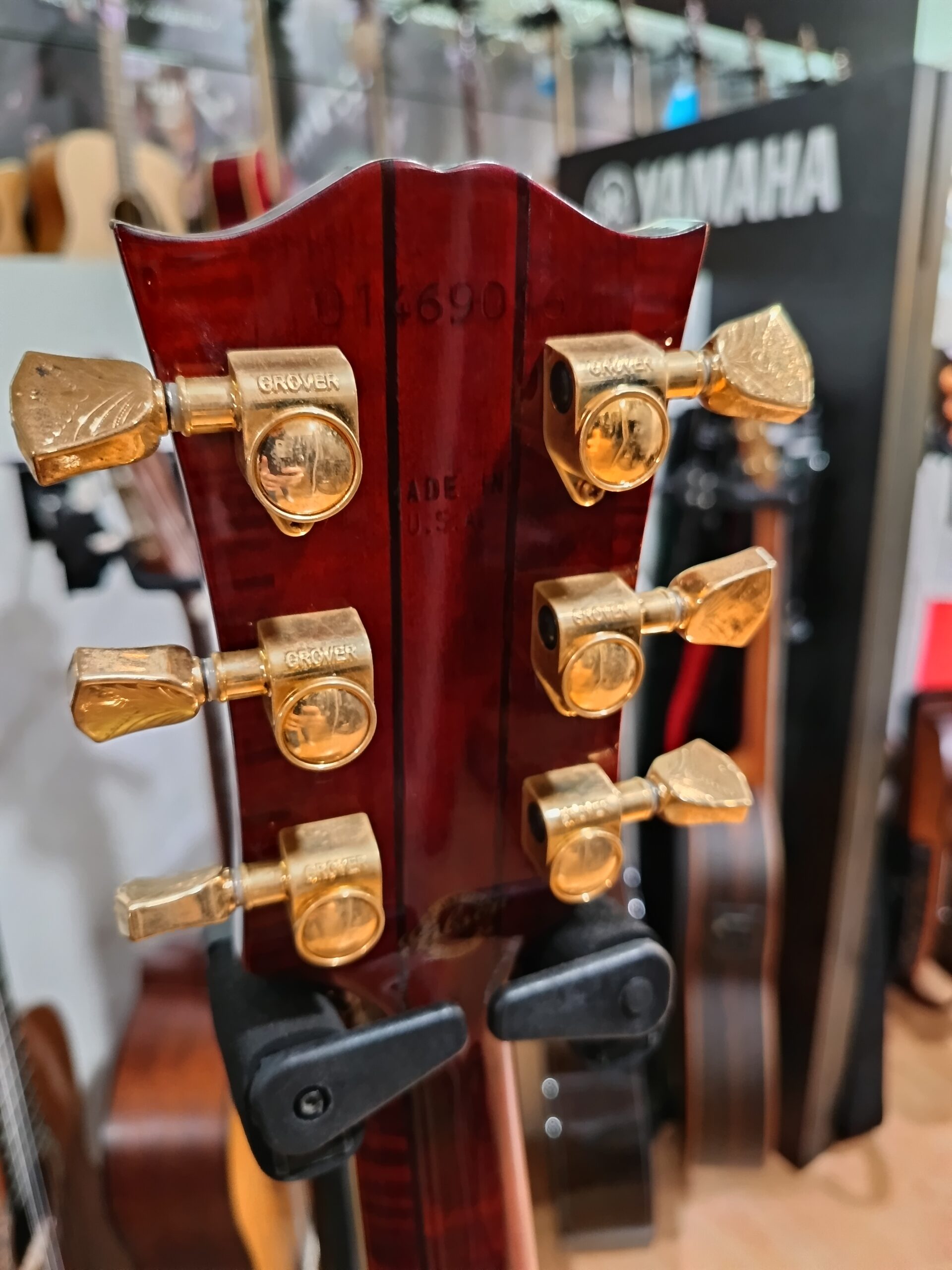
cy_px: 635
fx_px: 880
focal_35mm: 24
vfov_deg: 71.6
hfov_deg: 56.8
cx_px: 476
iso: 1874
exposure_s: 1/20
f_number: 1.7
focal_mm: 5.31
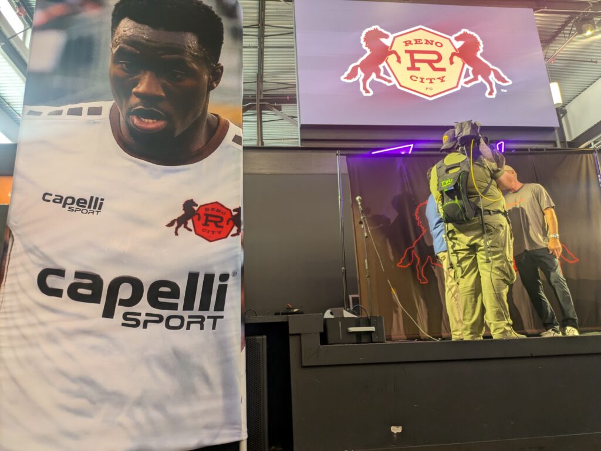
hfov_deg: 69.4
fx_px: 434
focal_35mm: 25
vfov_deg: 54.9
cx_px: 300
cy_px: 226
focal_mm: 5.43
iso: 179
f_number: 1.89
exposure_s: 1/50
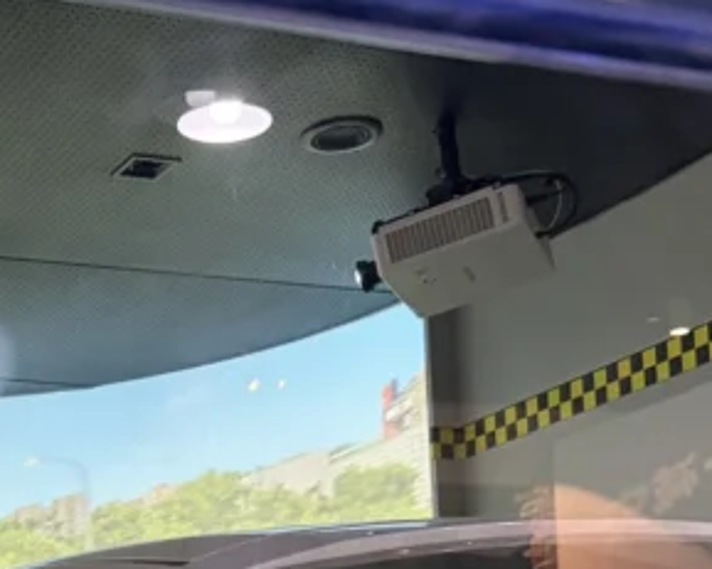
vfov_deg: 15.7
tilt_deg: +2.3
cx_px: -5
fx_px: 1896
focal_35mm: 90
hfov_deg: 20.6
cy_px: 865
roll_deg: +2.7
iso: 200
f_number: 1.6
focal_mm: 5.96
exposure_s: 1/60
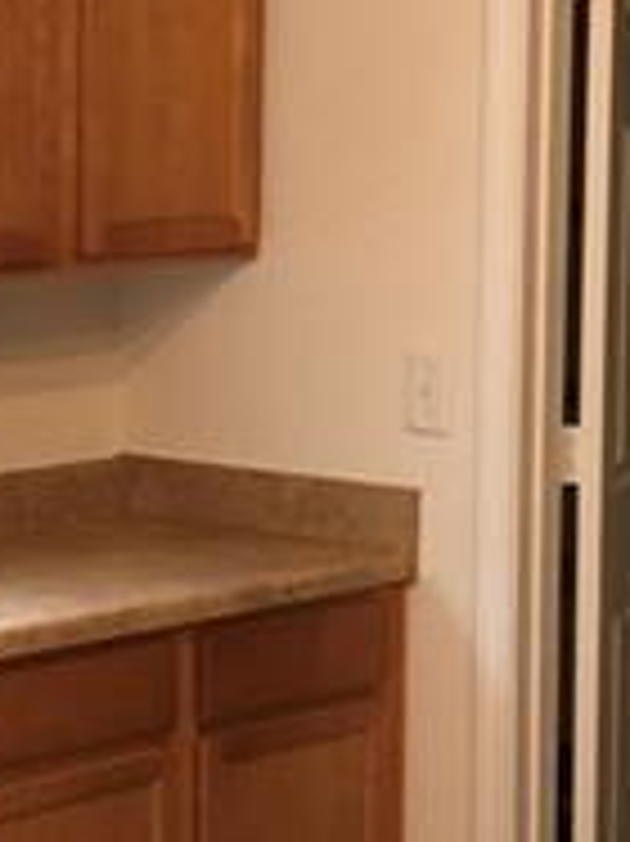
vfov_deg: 16.5
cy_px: 500
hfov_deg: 12.1
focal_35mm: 119
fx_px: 2891
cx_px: -140
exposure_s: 1/120
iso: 160
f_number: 1.8
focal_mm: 3.99
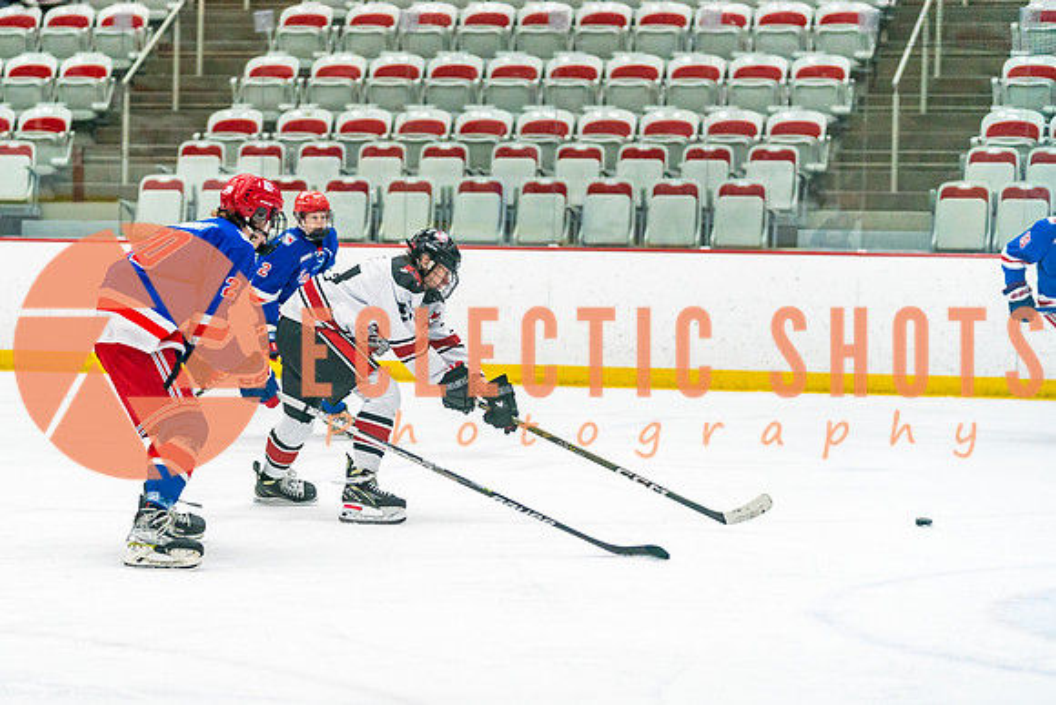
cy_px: 419
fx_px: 3726
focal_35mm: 127
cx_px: 386
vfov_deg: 10.8
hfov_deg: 16.1
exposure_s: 1/1000
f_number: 2.8
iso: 3200
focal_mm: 100
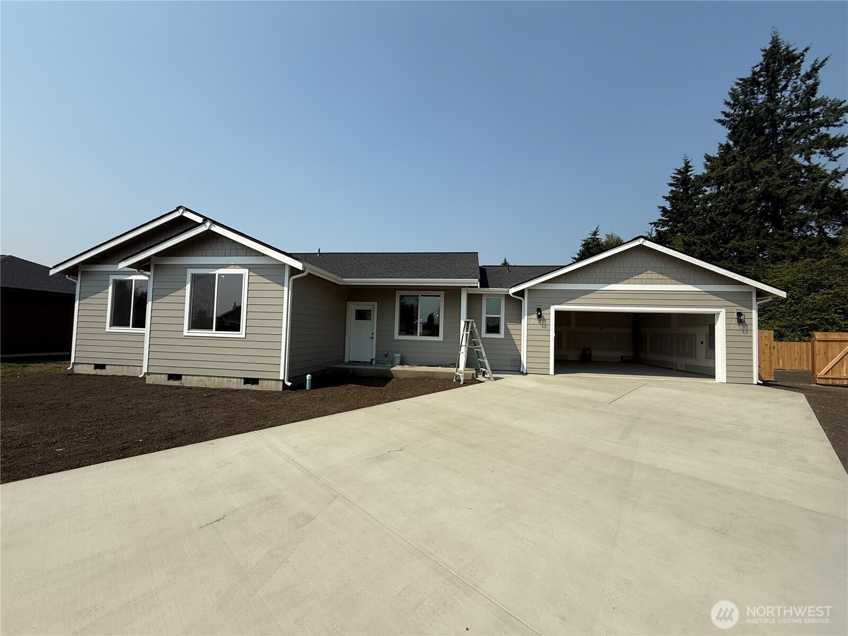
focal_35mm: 14
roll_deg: -1.6
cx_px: 424
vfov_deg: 85.7
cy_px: 318
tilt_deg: +2.7
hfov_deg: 102.1
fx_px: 343
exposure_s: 1/3125
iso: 50
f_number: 2.2
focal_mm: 2.22
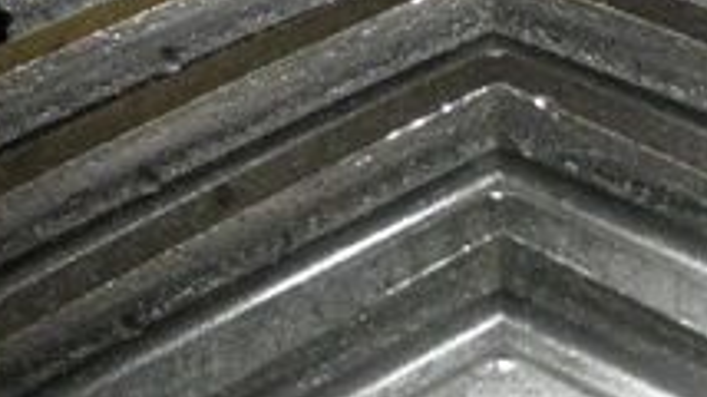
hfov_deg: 36.4
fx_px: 1068
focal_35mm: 57
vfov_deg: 20.9
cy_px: 291
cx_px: 456
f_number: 3
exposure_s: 1/30
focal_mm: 5
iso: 200
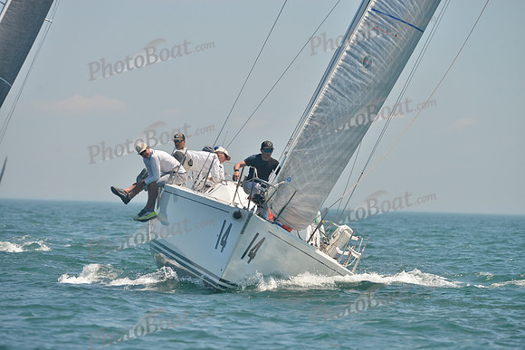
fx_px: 3209
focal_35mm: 220
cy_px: 175
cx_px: 262
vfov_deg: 6.2
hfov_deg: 9.4
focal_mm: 220
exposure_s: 1/1000
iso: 280
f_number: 8
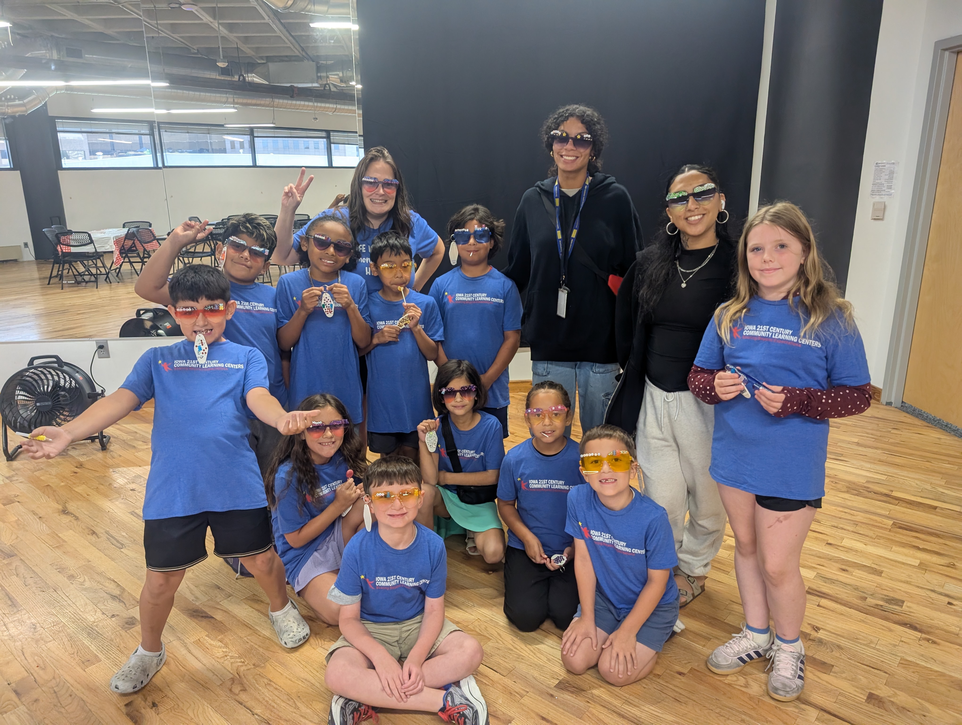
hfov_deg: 71.5
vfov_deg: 56.9
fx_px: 668
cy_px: 362
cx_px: 481
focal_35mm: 24
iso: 907
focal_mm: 6.9
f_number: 1.68
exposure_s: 1/597
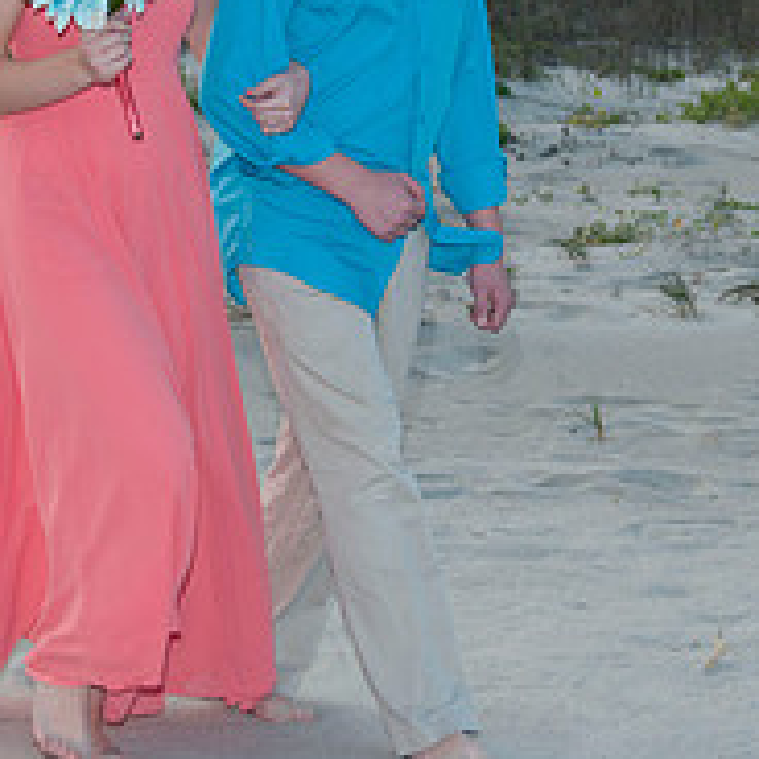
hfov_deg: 10.0
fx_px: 4316
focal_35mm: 174
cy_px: 210
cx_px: 311
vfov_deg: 10.0
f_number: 7.1
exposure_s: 1/250
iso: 100
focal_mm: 56
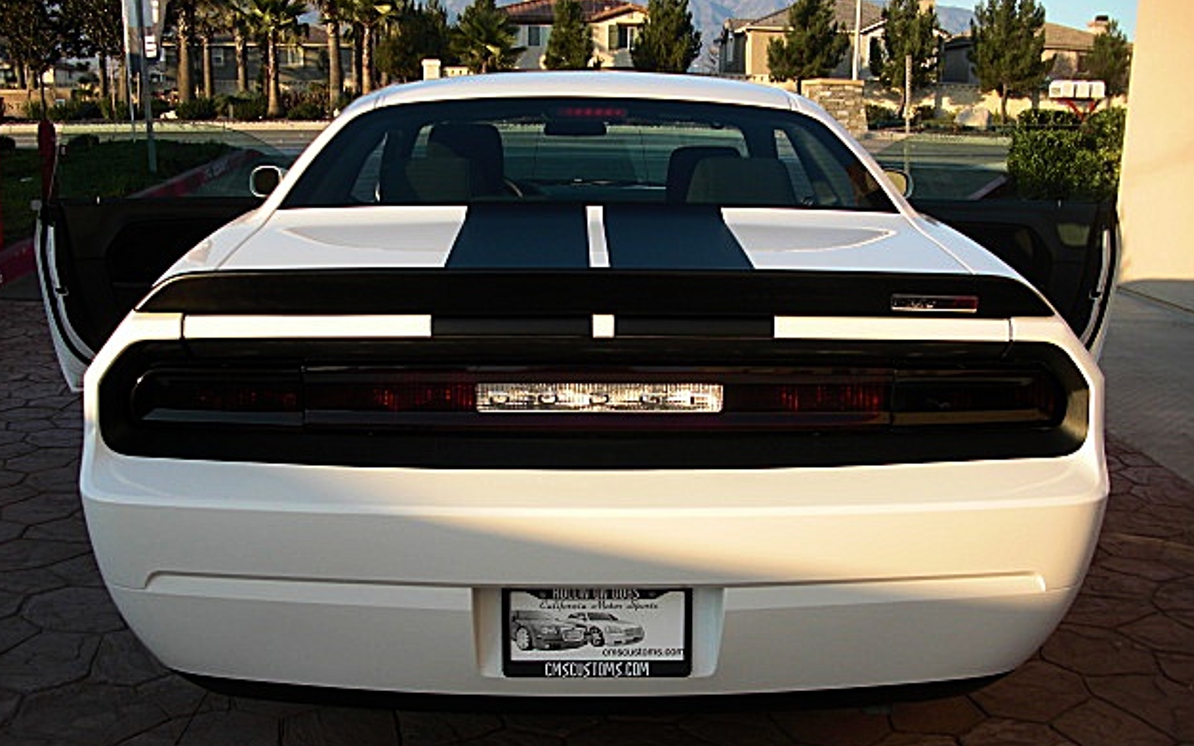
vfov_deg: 32.7
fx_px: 1269
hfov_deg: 50.4
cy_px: 420
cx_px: 587
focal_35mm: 39
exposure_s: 1/320
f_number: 2.8
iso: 50
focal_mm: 6.3
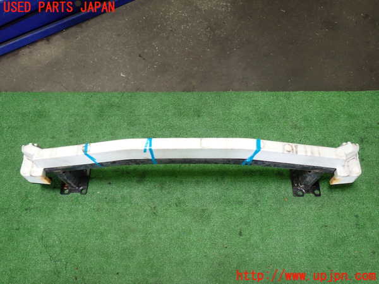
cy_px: 142
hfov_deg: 60.0
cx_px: 190
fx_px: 328
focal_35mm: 30
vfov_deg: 46.8
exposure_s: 1/50
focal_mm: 5.4
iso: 200
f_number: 2.3
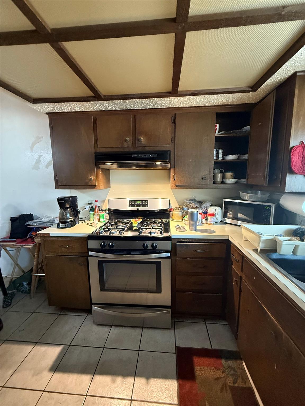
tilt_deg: -8.6
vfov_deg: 102.1
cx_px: 152
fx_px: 164
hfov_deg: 85.7
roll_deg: +1.9
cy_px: 203
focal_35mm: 14
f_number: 2.2
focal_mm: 2.22
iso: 640
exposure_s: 1/60
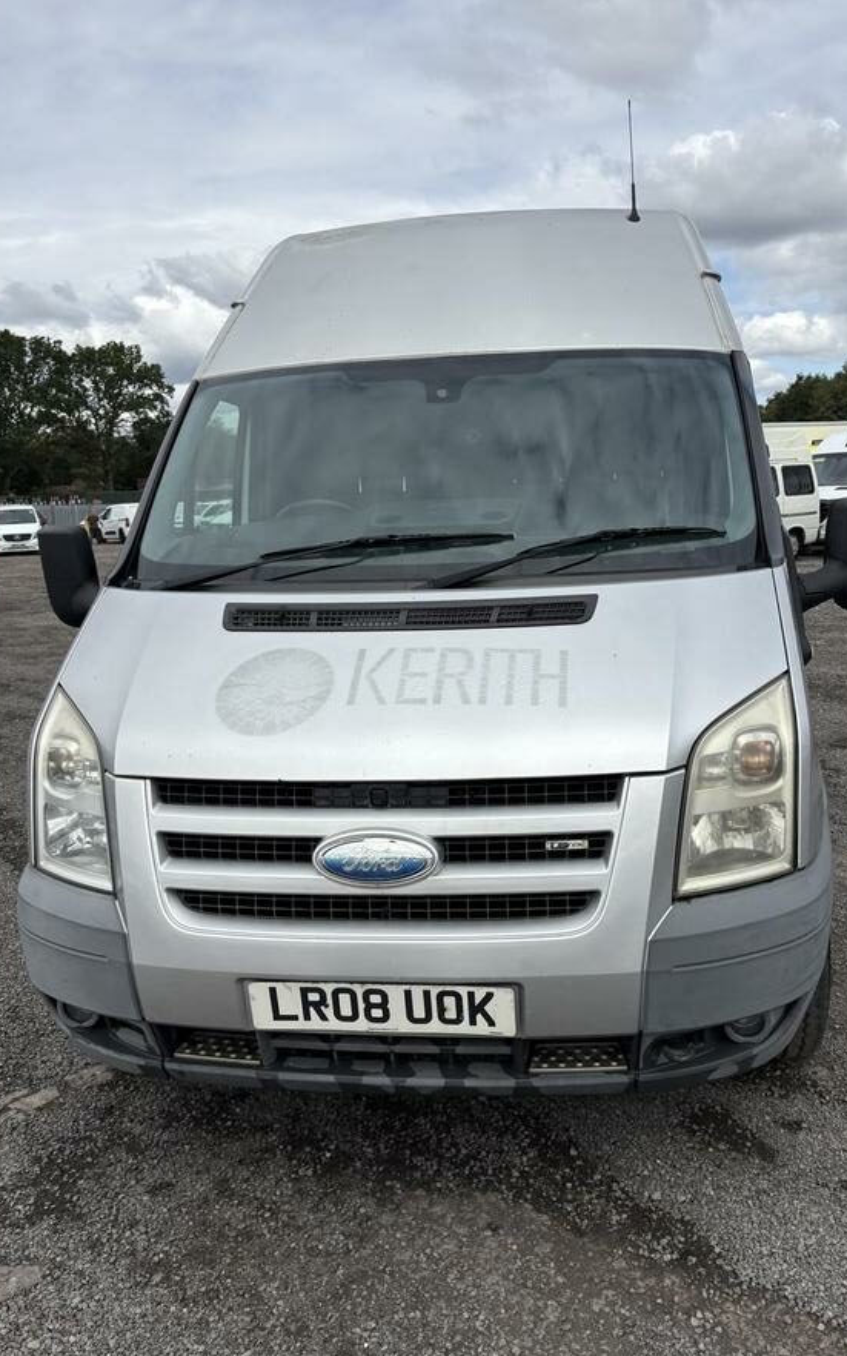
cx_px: 473
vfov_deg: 66.5
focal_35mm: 28
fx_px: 1034
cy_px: 686
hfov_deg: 44.4
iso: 50
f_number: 1.6
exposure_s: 1/4065
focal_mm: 5.96
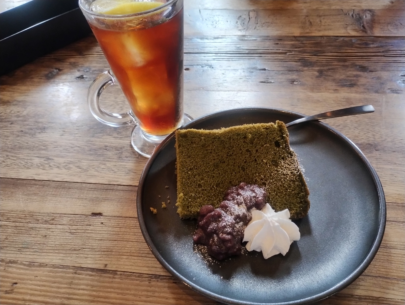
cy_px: 152
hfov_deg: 63.4
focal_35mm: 28
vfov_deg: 49.9
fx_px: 328
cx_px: 202
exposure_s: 1/60
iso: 603
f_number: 1.8
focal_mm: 4.27
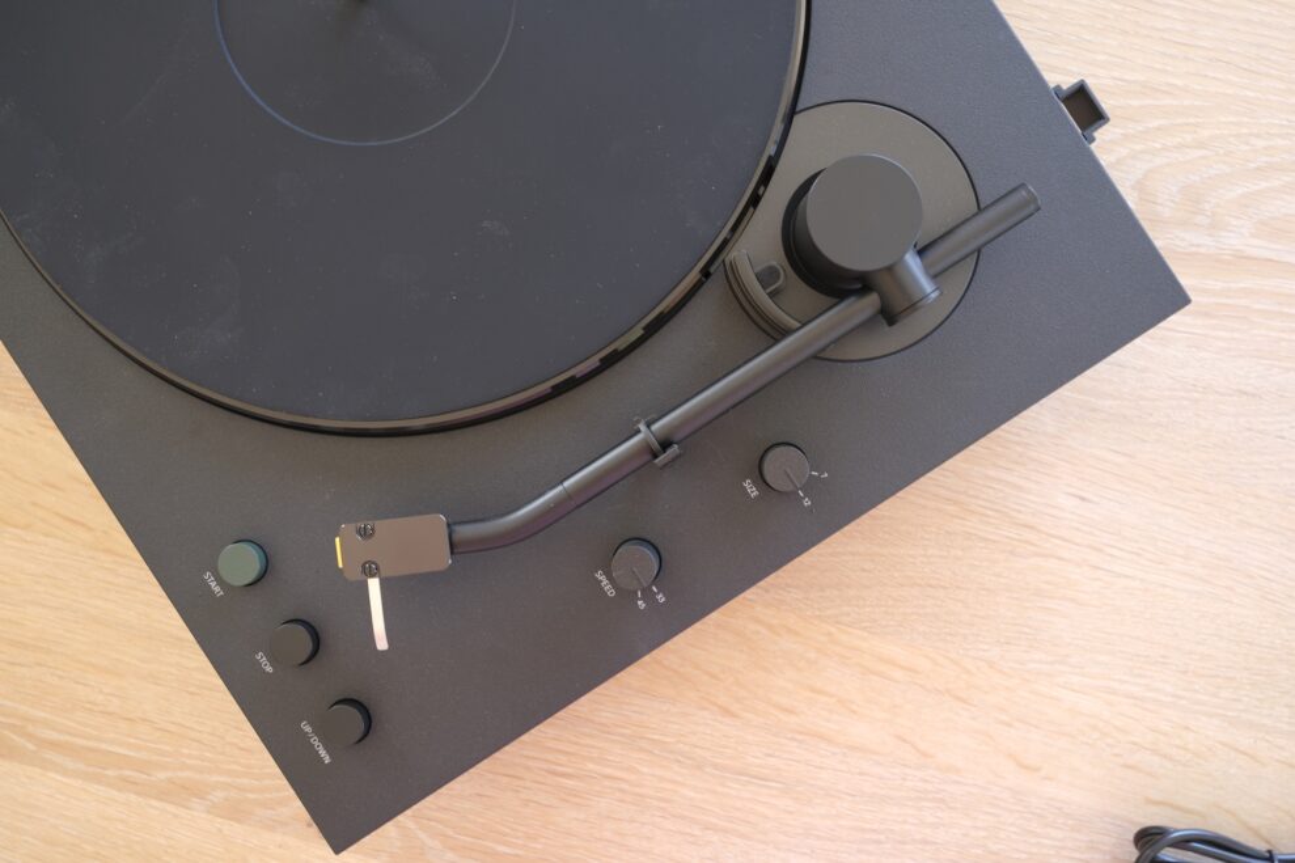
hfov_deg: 54.4
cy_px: 432
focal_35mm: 35
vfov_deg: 37.8
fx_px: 1259
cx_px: 648
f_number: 4
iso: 160
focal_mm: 23
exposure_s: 1/8
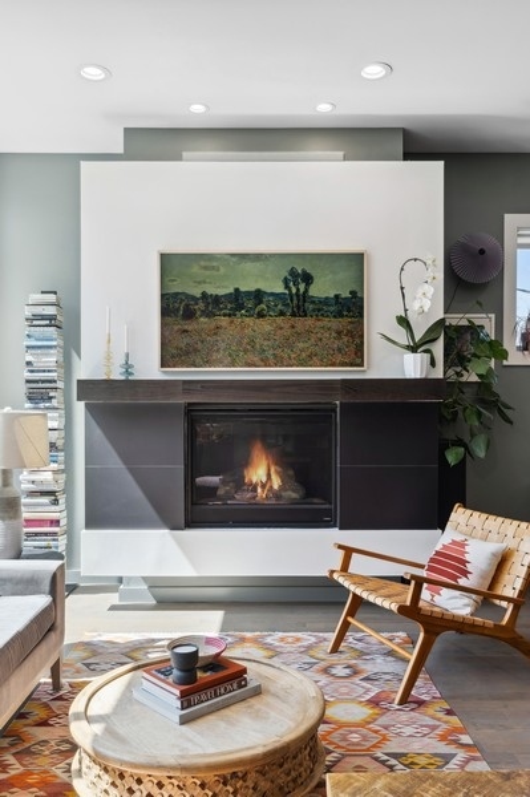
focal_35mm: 29
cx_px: 265
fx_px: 641
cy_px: 398
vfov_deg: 63.7
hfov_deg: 44.9
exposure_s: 1/20
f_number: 9.5
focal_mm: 19.5
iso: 200
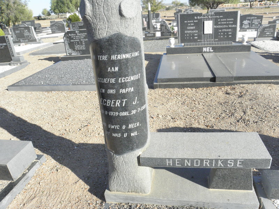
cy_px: 104
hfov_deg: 67.3
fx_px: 210
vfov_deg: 53.1
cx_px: 140
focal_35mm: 26
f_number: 6.3
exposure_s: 1/400
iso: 200
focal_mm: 4.6
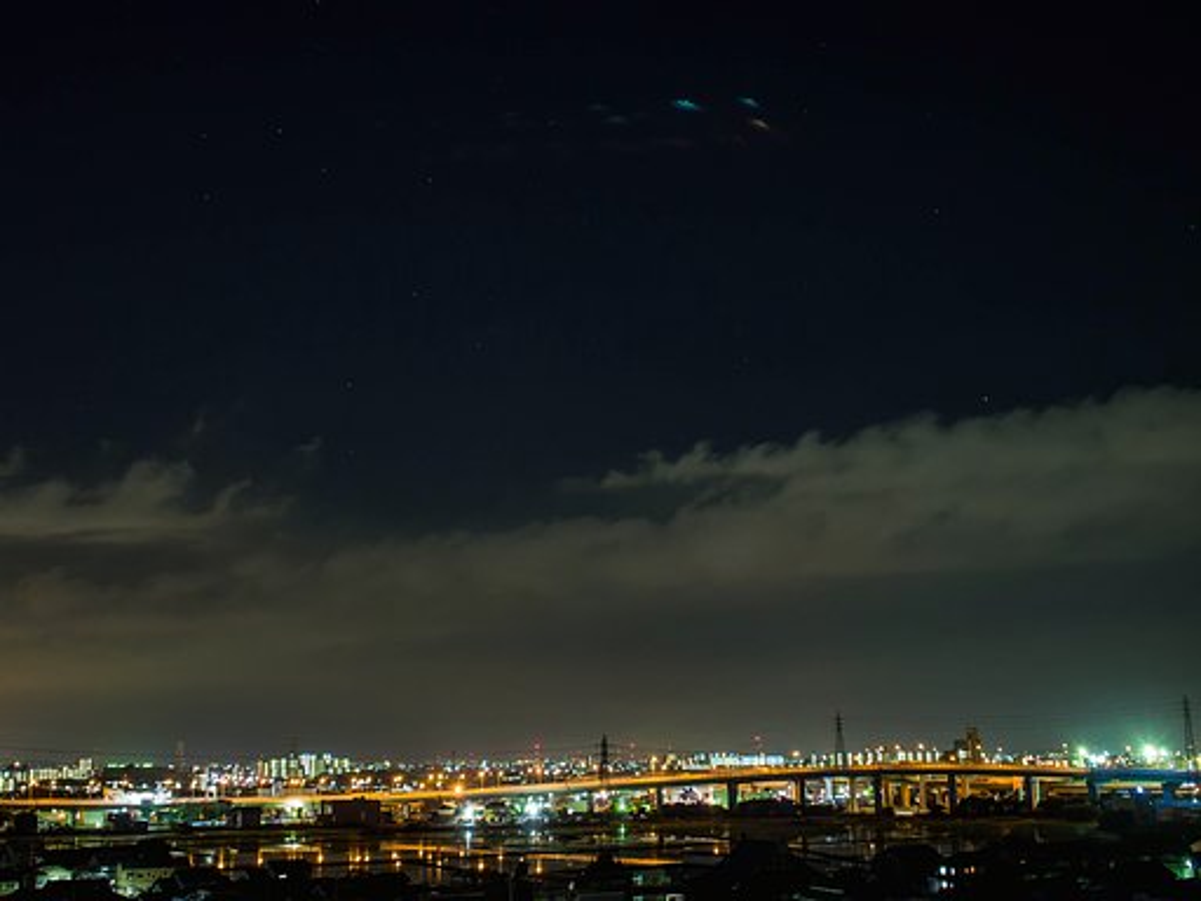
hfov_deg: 54.0
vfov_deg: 41.8
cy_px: 450
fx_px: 1180
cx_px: 600
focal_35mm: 34
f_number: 3.2
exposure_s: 3
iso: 400
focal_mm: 17
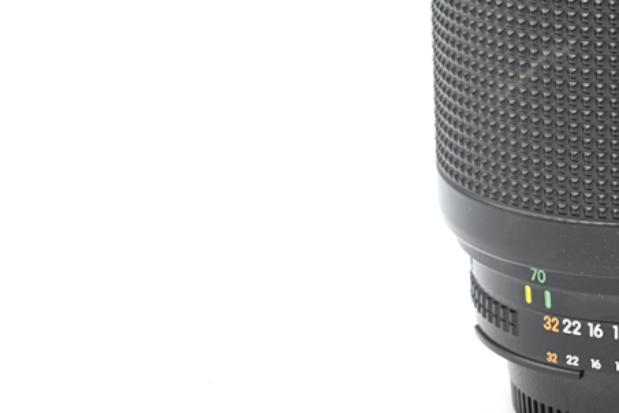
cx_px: 590
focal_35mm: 182
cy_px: 32
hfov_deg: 11.2
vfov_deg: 7.5
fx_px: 3129
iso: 200
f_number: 14
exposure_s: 1/15
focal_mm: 85
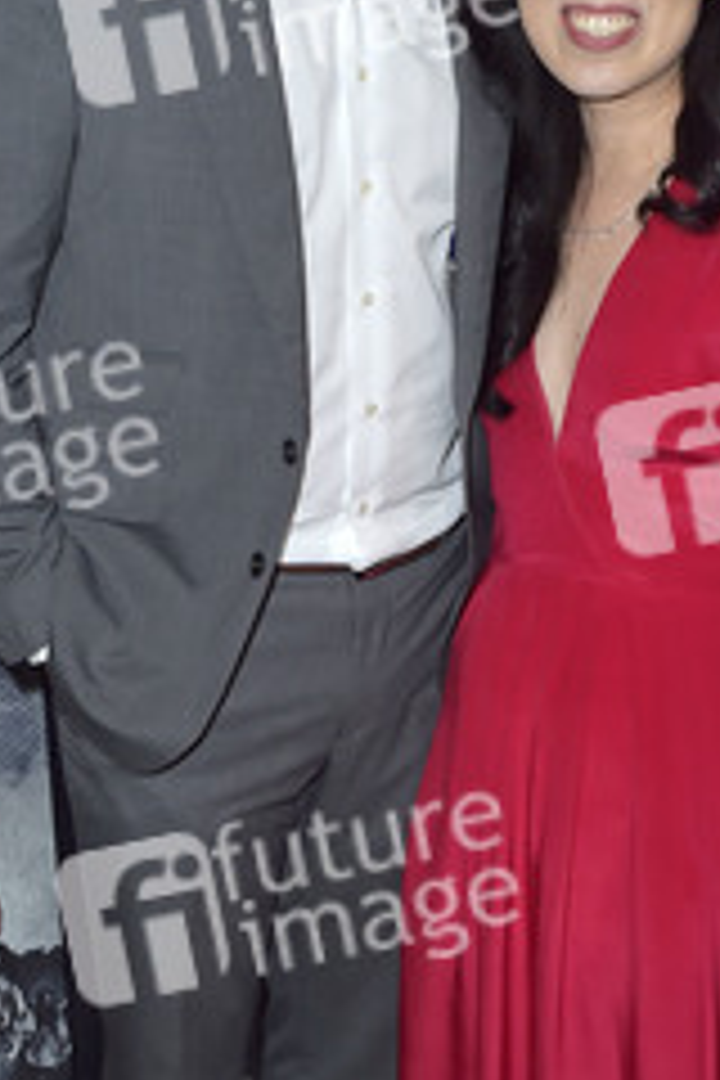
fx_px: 1200
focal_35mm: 40
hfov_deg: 33.3
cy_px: 225
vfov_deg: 46.1
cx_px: 421
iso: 400
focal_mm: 24
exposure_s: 1/200
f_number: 5.6
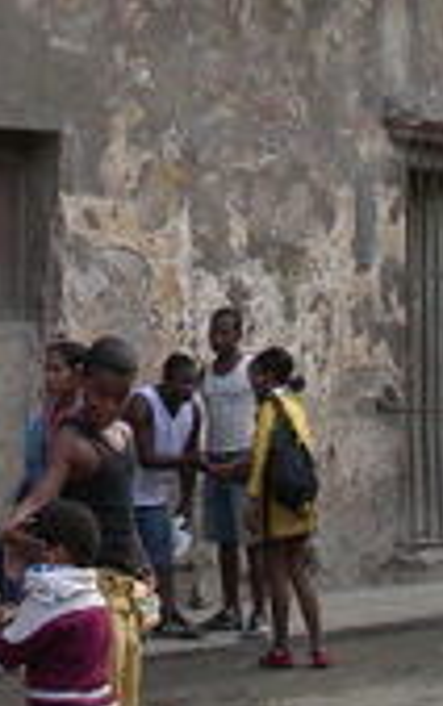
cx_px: 4
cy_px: 4
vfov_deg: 17.0
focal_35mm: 120
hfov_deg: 10.8
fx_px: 2312
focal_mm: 7.8
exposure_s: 1/160
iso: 80
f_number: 3.2
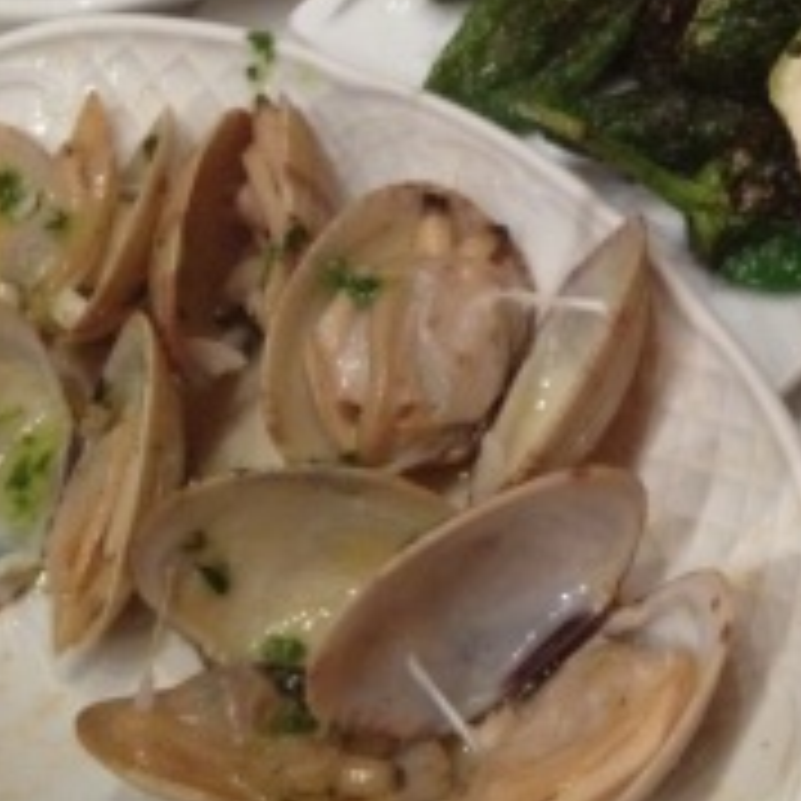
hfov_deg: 21.0
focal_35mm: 78
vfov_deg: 21.7
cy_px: 90
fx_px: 2042
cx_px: 896
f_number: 2.4
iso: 400
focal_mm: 4.28
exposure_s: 1/20
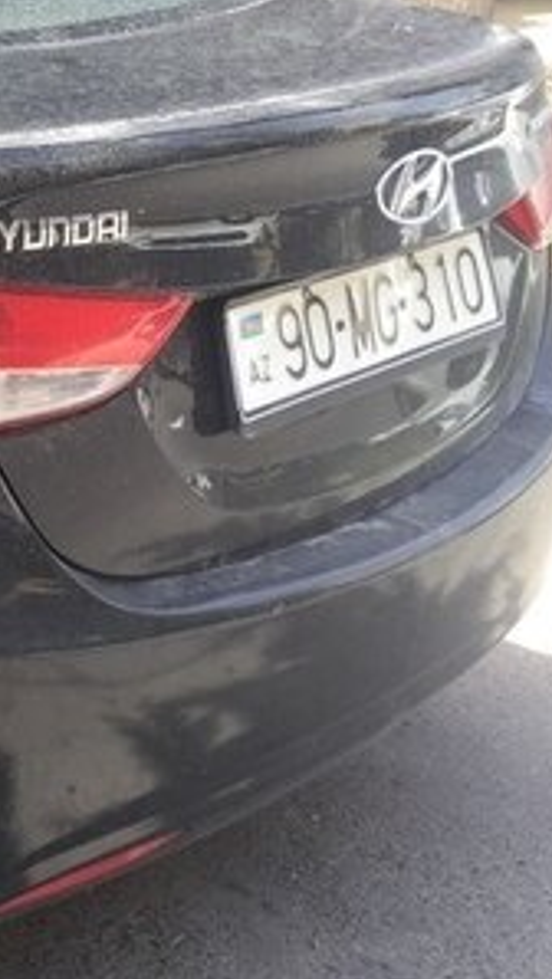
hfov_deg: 15.3
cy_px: 330
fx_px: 1818
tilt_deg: -15.1
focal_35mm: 70
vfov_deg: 29.9
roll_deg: -5.0
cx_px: -391
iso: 32
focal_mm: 4.15
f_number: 2.2
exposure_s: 1/150
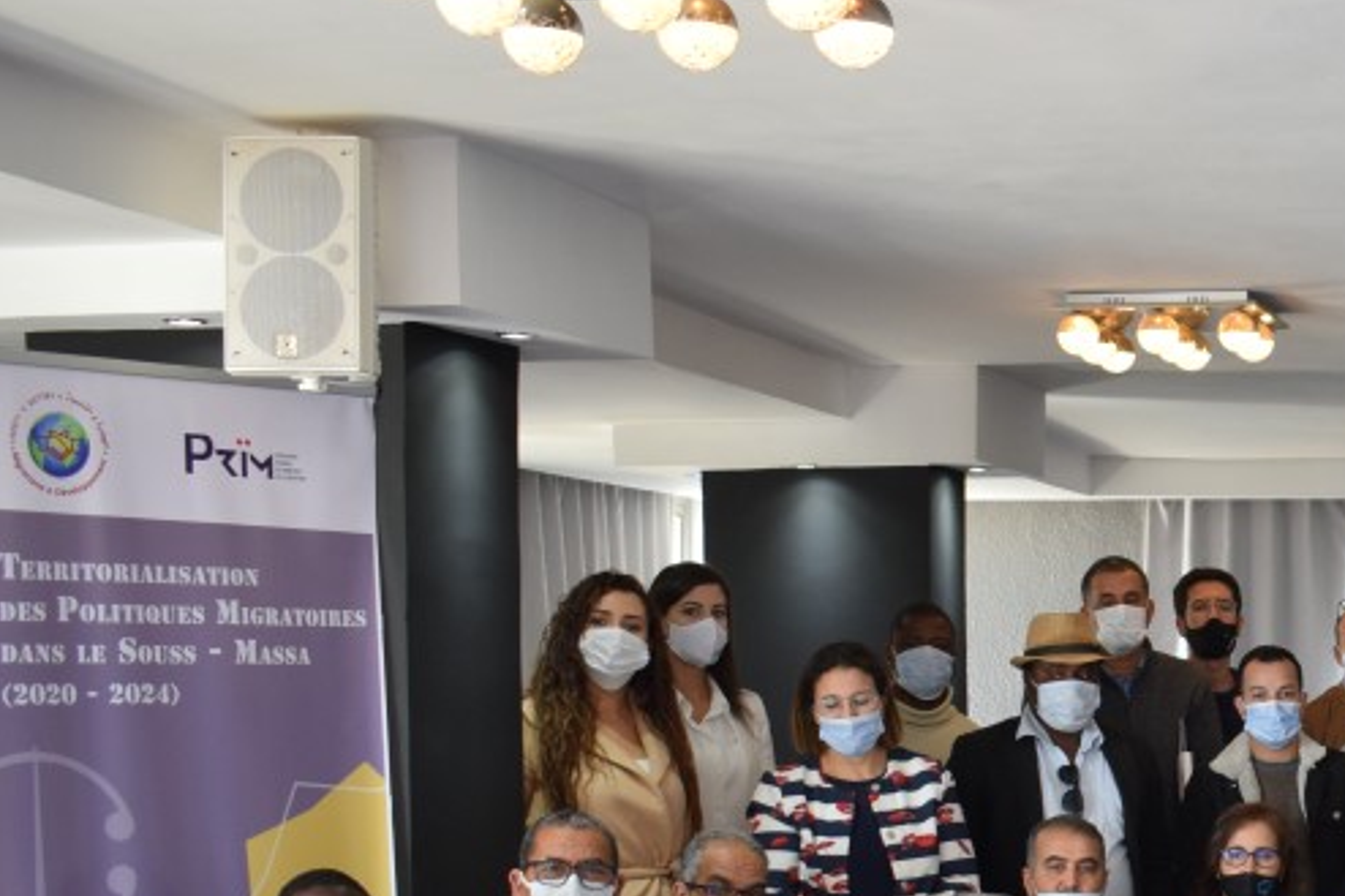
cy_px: 795
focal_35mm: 70
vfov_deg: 19.1
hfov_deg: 26.6
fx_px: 2614
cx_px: 1473
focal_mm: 20
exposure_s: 1/60
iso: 500
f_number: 4
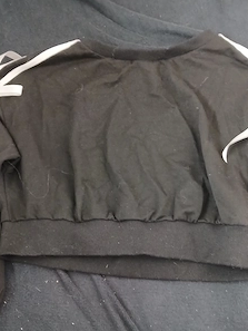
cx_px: 116
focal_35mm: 35
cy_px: 210
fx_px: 334
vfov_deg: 52.0
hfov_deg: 40.7
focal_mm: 3.98
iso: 1250
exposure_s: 1/16.7
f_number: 1.8
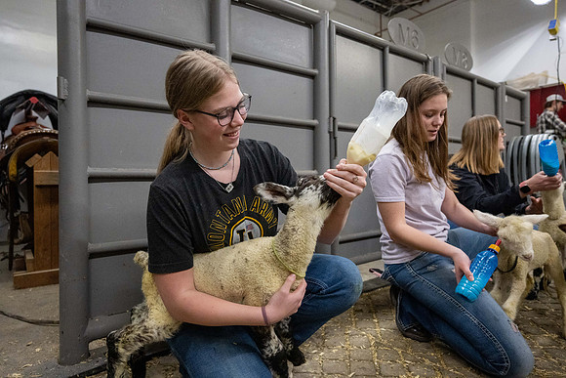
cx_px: 283
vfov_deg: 57.3
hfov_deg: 78.6
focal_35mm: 22
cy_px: 189
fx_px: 346
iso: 8000
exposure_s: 1/500
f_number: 4
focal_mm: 22
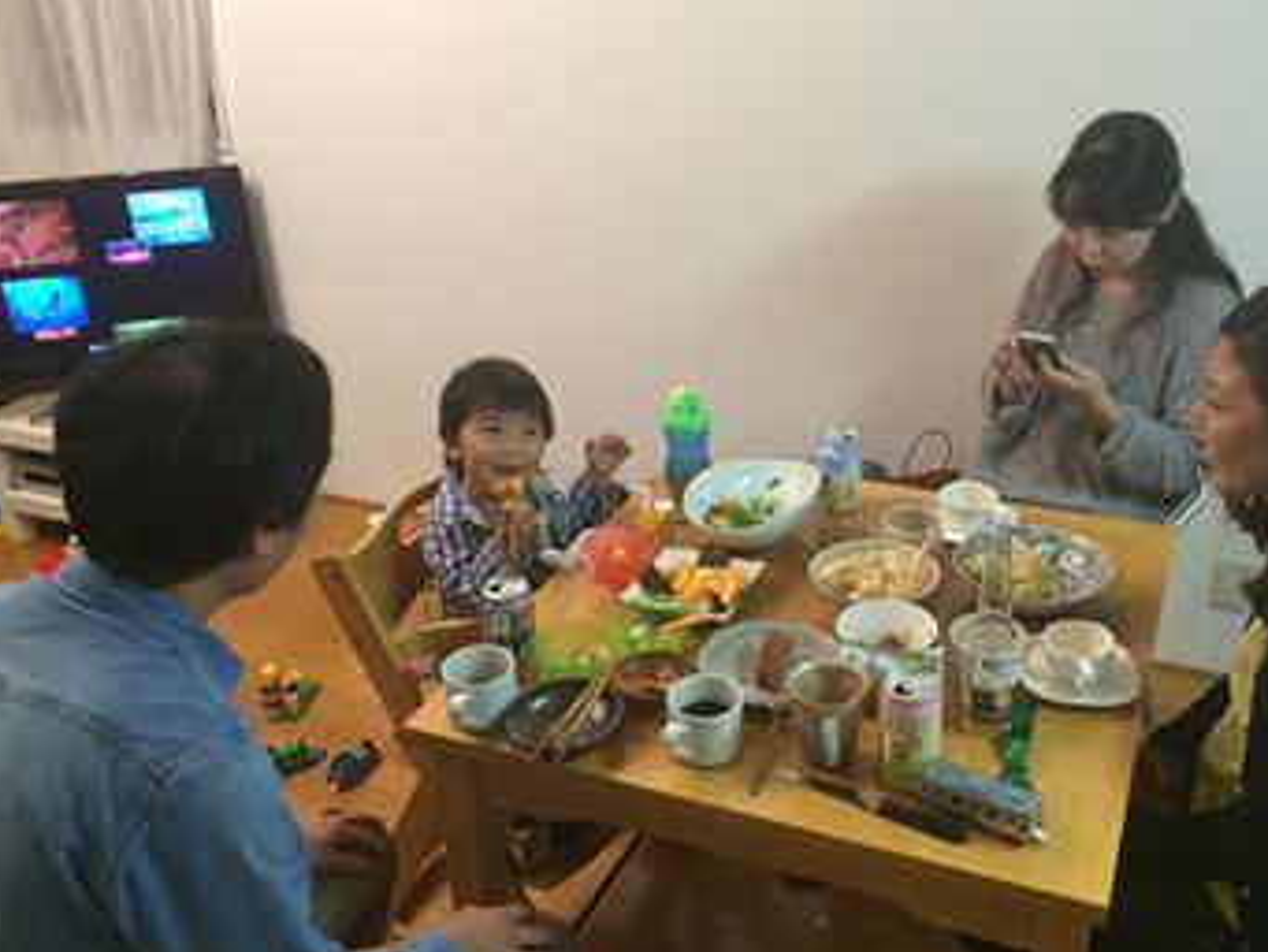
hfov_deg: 53.8
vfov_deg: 41.8
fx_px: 1246
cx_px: 714
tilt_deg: -27.7
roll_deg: +3.0
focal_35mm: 34
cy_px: 487
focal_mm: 4.15
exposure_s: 1/24
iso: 250
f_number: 2.2
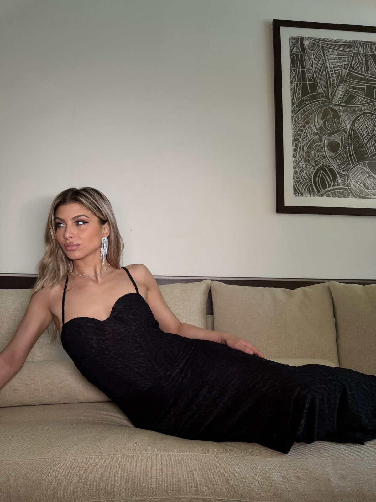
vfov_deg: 71.6
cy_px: 251
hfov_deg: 56.8
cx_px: 188
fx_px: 348
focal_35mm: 24
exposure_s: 1/121
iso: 80
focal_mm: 6.76
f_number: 1.78
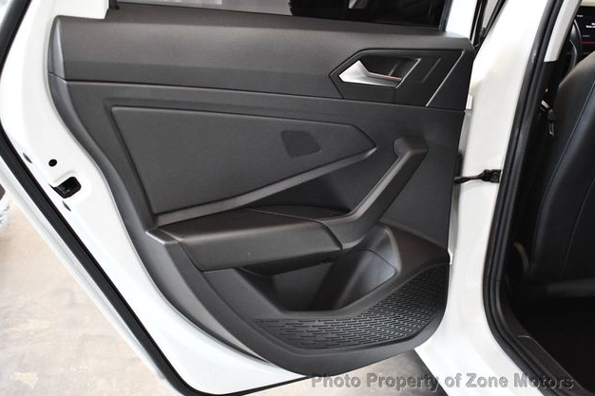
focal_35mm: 46
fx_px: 760
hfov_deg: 42.8
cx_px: 300
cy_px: 197
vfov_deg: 29.2
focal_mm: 30
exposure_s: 1/80
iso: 3200
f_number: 4.2
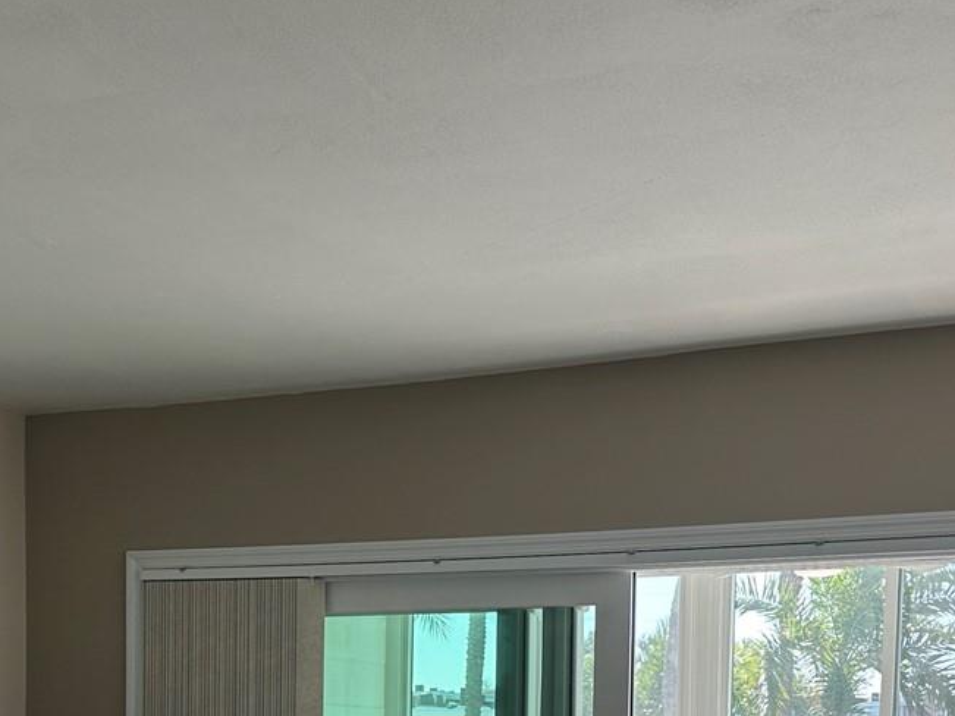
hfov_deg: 32.6
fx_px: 1627
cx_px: 374
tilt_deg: -2.0
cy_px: 801
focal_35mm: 59
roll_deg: -0.8
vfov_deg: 23.2
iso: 80
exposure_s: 1/349
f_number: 1.78
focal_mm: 6.86
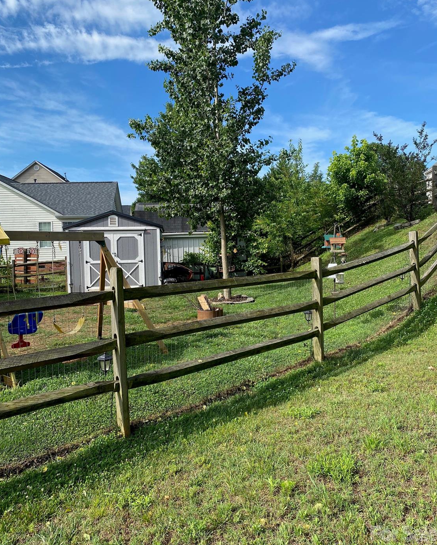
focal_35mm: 28
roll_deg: +1.5
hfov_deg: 51.5
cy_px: 268
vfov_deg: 62.2
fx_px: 453
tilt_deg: +0.7
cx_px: 215
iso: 32
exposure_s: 1/1961
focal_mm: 4.25
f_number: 1.8
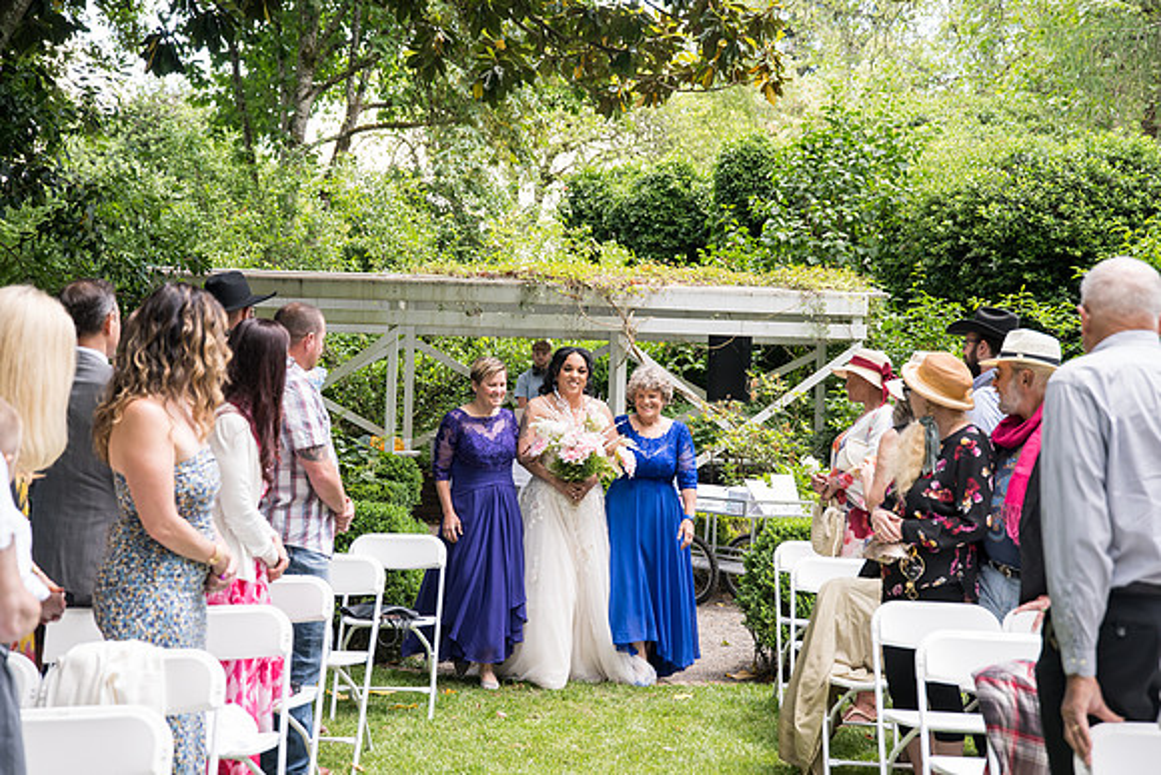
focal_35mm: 56
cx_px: 580
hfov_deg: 35.6
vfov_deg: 24.2
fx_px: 1806
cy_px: 388
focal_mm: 56
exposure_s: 1/400
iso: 640
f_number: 3.5
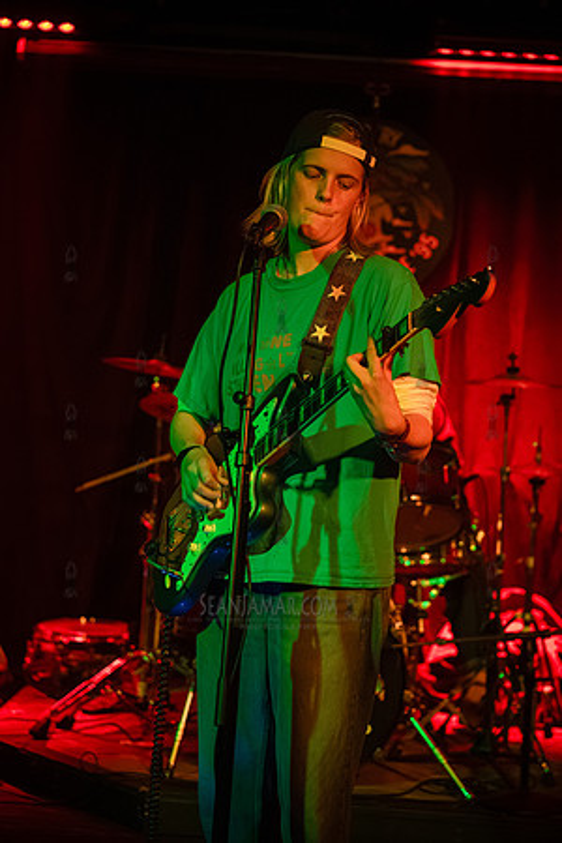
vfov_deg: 25.4
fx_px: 1873
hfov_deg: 17.1
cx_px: 281
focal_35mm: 80
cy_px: 422
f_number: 3.2
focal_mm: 80
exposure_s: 1/250
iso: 16000
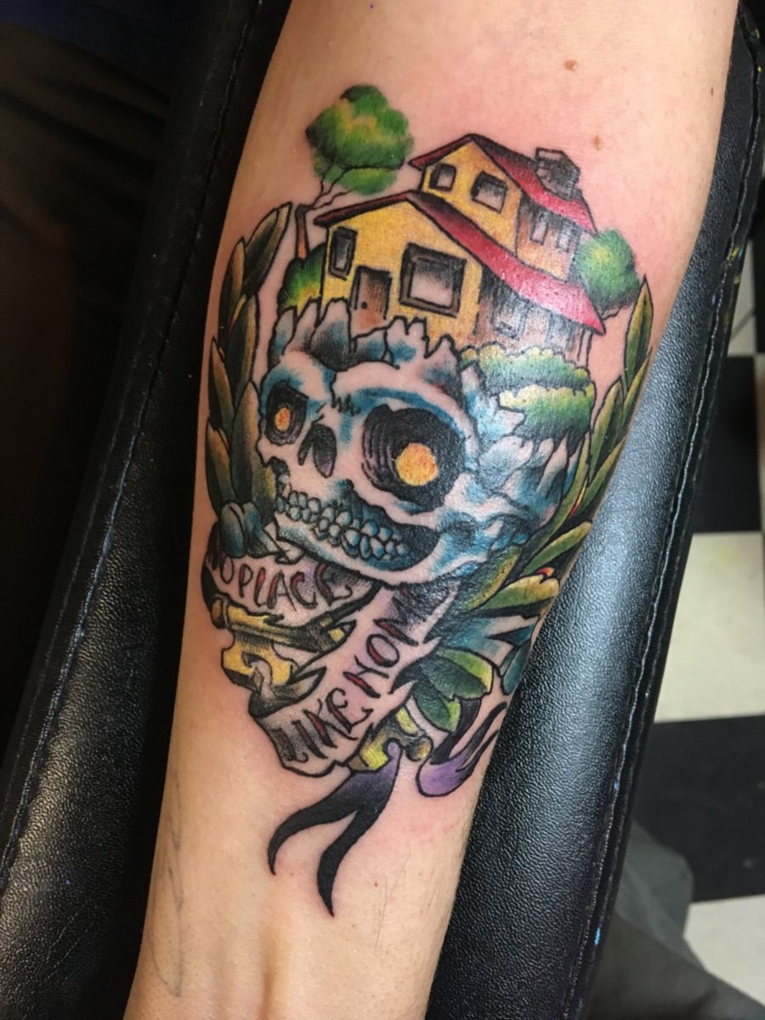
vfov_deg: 61.7
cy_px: 510
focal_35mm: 29
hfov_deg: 48.2
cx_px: 382
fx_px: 855
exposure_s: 1/30
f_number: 2.2
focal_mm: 4.15
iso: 160
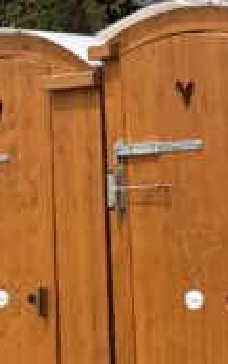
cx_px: 941
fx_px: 1489
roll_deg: -0.2
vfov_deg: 13.9
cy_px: 264
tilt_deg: +2.0
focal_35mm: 150
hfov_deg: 6.7
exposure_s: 1/4310
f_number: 1.78
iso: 80
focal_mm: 6.76
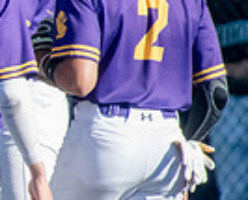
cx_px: -224
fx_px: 15757
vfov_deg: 0.7
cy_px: 78
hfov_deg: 0.9
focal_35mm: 2142
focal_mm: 350
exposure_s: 1/3200
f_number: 6.3
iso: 2500
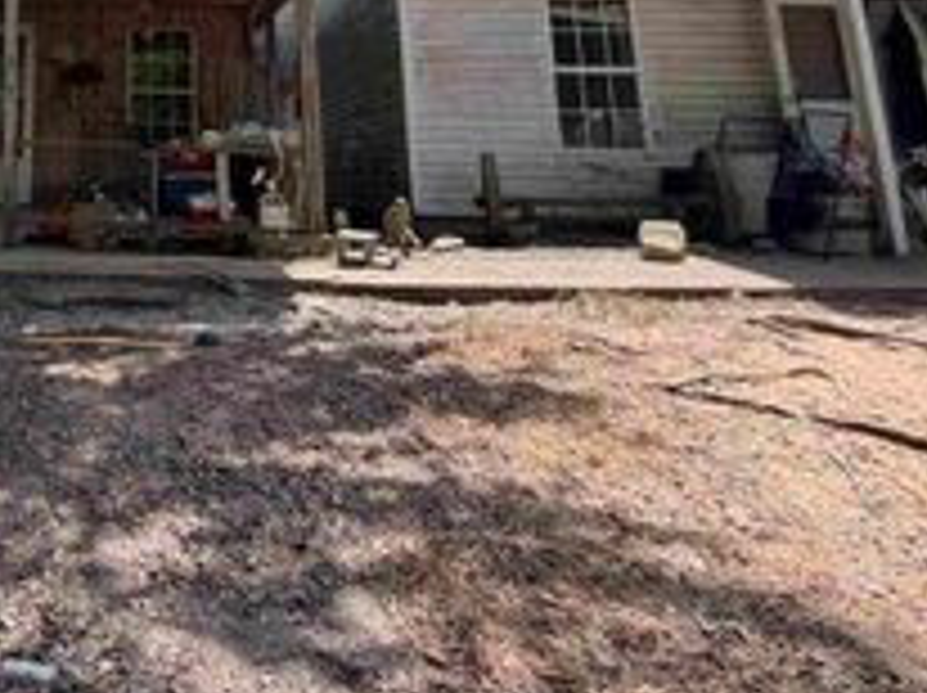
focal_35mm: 34
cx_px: 40
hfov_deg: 46.8
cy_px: -34
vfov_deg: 36.5
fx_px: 909
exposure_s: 1/502
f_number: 2.2
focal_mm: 2.22
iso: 50
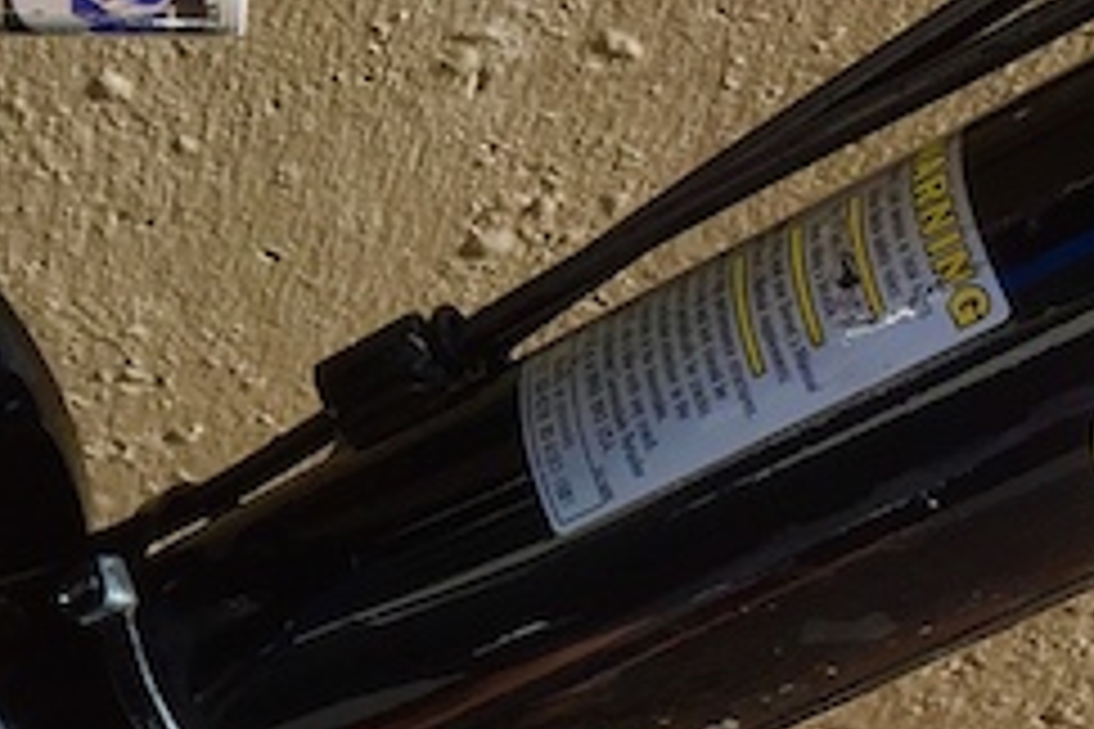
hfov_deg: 15.3
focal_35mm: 127
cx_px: -396
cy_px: 216
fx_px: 3859
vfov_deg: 10.8
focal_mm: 4.15
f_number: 2.2
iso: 32
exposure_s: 1/284
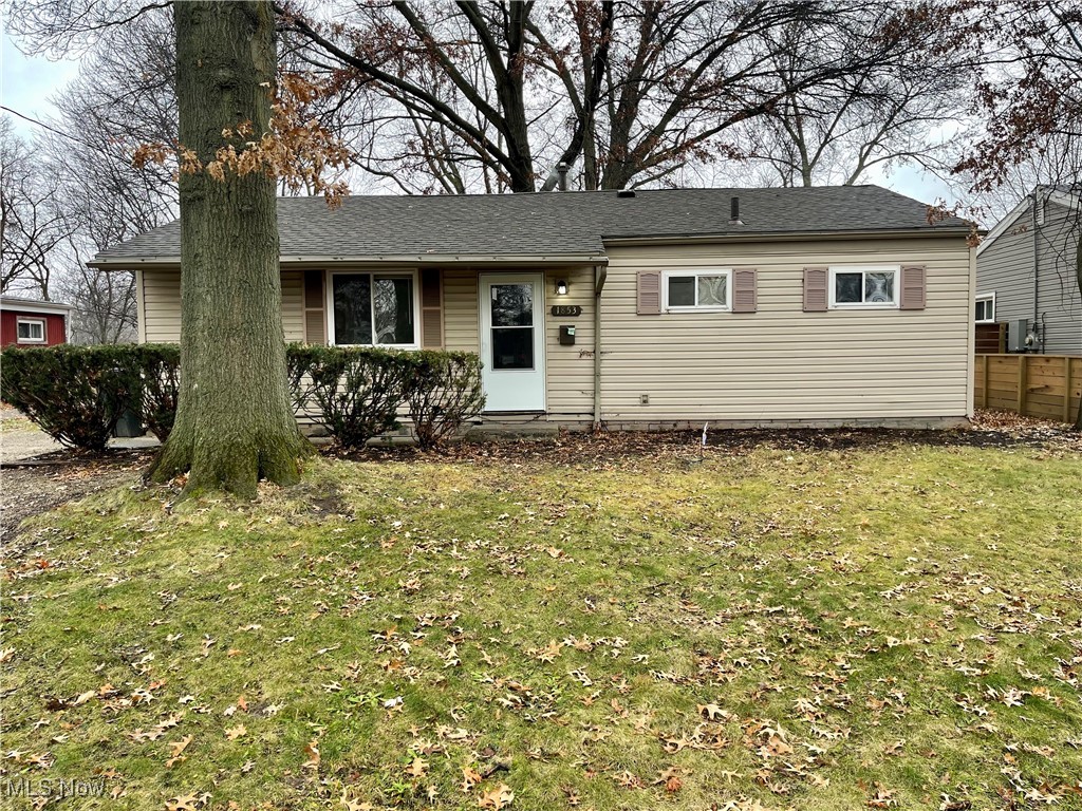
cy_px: 406
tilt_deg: -3.7
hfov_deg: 69.4
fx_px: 781
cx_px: 541
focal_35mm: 25
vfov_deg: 54.9
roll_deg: +0.8
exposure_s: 1/277
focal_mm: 5.1
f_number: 1.6
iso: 32
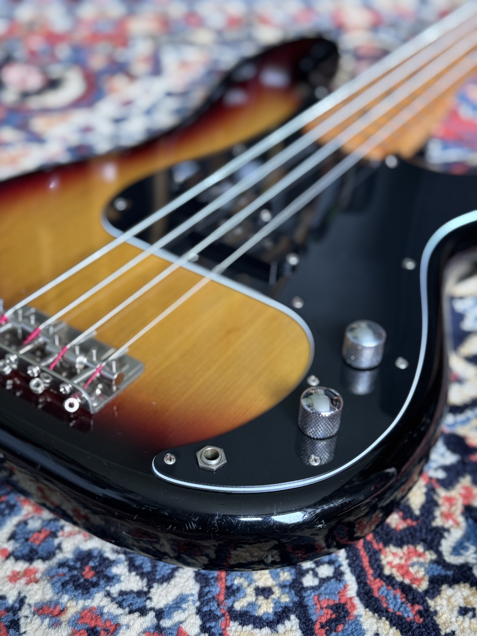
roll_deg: -1.3
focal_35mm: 48
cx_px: 238
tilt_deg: -38.9
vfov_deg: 39.7
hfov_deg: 30.3
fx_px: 882
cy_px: 318
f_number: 1.78
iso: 250
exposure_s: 1/43
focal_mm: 6.76
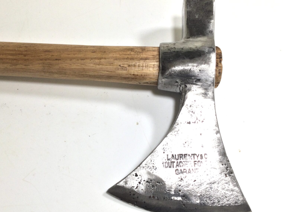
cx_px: 131
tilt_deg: -67.3
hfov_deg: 47.8
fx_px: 319
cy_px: 121
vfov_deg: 36.8
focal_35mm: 39
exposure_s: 1/104
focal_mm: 3.3
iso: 25
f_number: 2.4
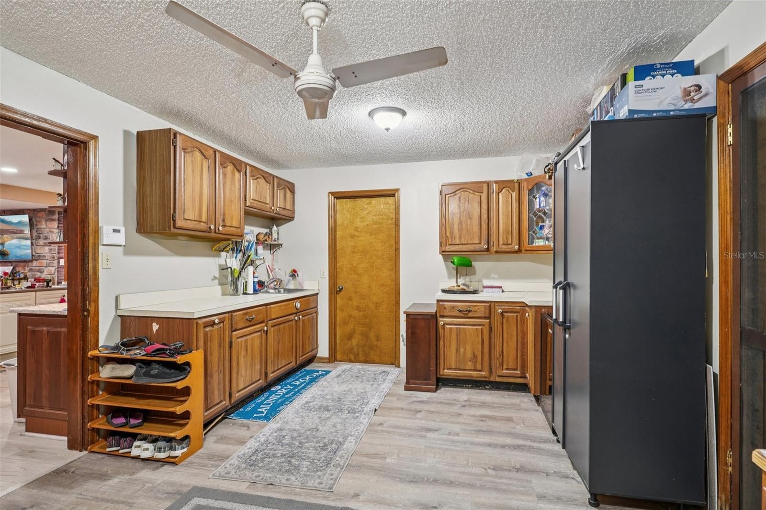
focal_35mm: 17
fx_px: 362
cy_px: 255
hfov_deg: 93.3
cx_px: 383
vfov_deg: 70.4
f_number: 8
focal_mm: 17
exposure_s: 1/3.33
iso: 400
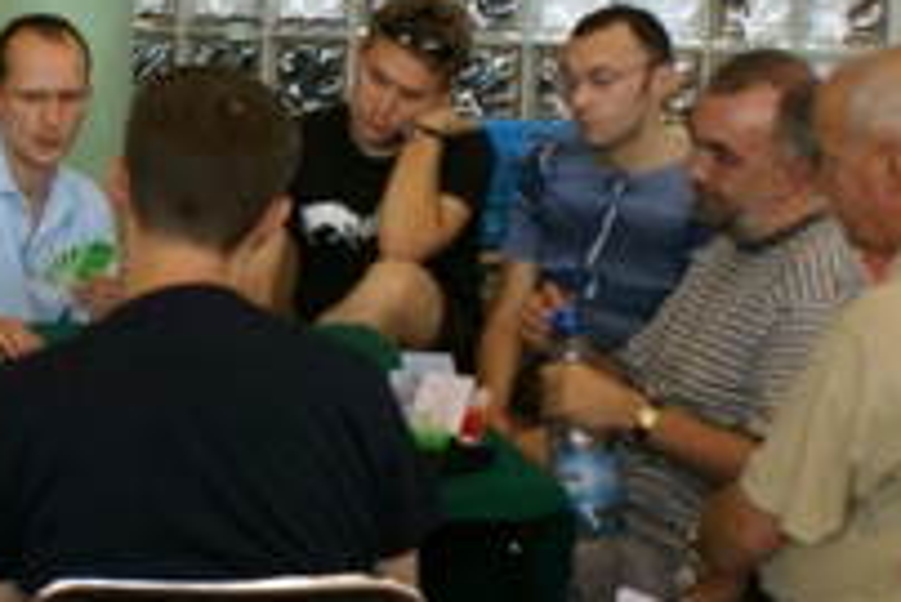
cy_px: 379
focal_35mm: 125
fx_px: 3131
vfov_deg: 11.0
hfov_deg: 16.2
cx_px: 85
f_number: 5.6
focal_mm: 24
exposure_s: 1/80
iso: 400
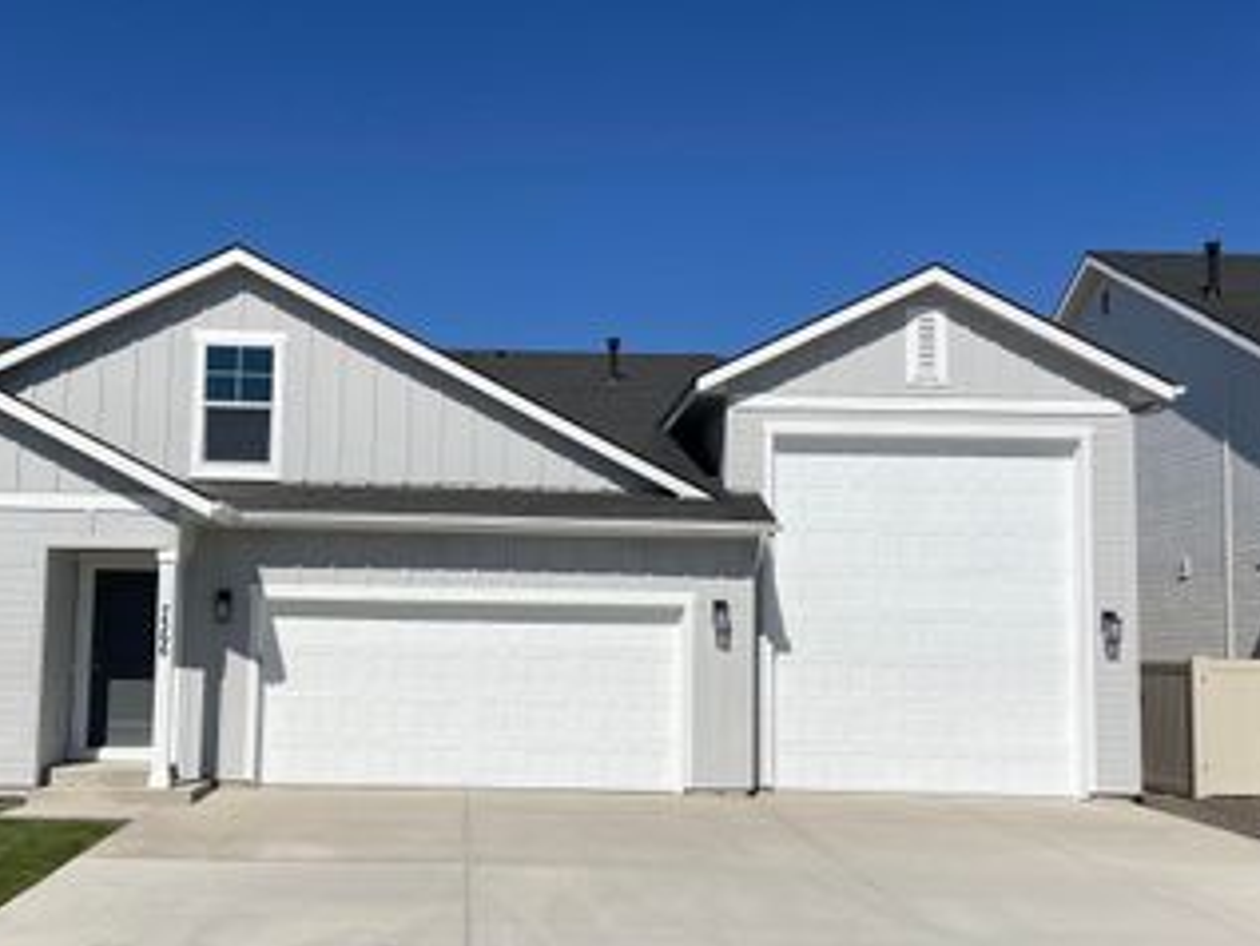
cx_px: 501
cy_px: 551
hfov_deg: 45.5
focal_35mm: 41
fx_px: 1493
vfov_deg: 35.1
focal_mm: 4.2
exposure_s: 1/11905
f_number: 1.6
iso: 32
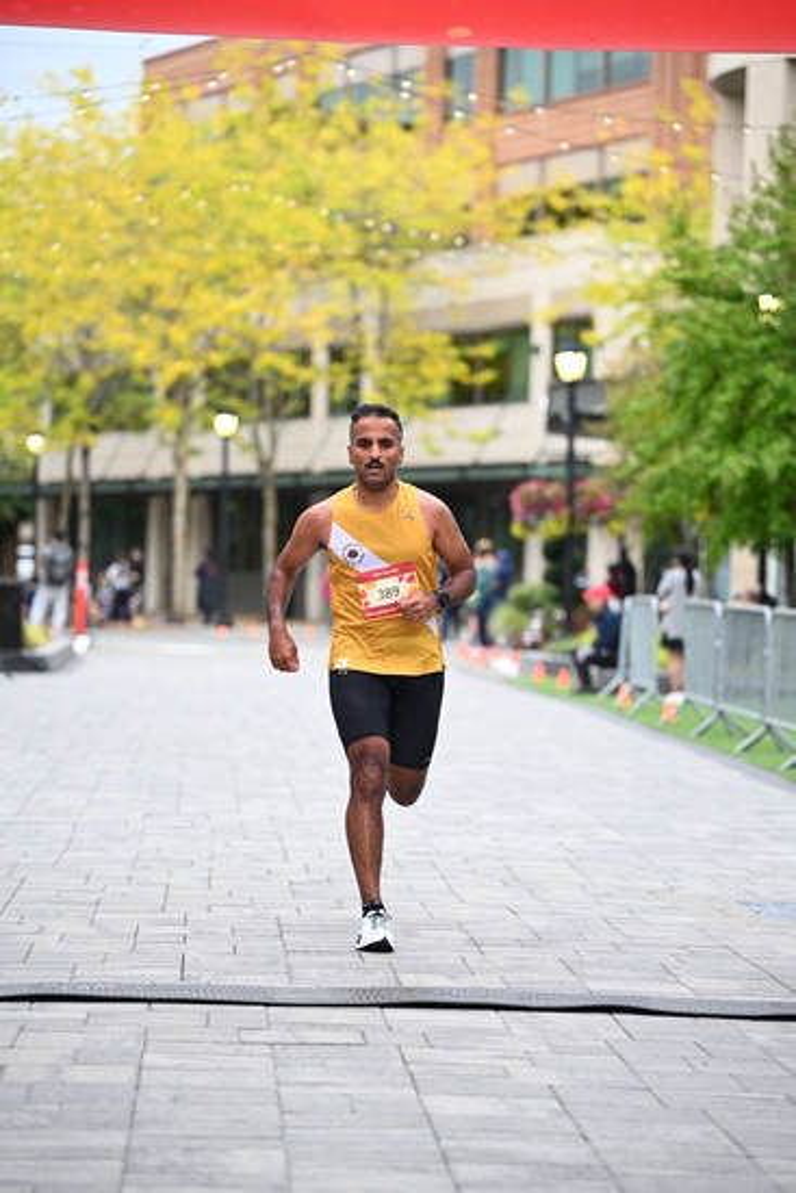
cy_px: 596
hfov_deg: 11.9
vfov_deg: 17.8
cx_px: 398
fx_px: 3811
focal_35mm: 115
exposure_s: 1/1250
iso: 1250
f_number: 2.8
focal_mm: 115
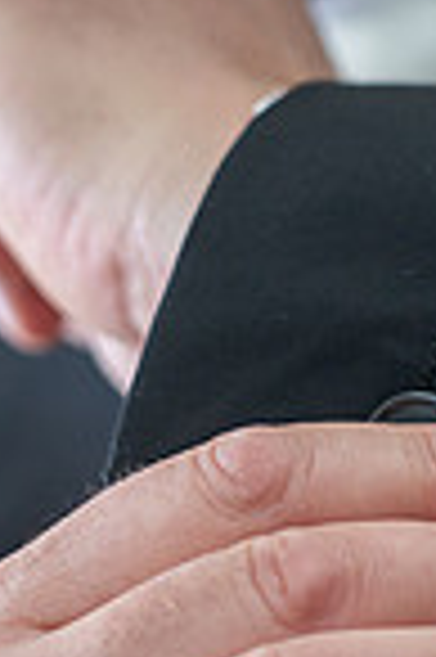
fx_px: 4916
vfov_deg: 7.6
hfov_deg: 5.1
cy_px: 403
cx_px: 261
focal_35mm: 270
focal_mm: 68
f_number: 4
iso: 1250
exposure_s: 1/125
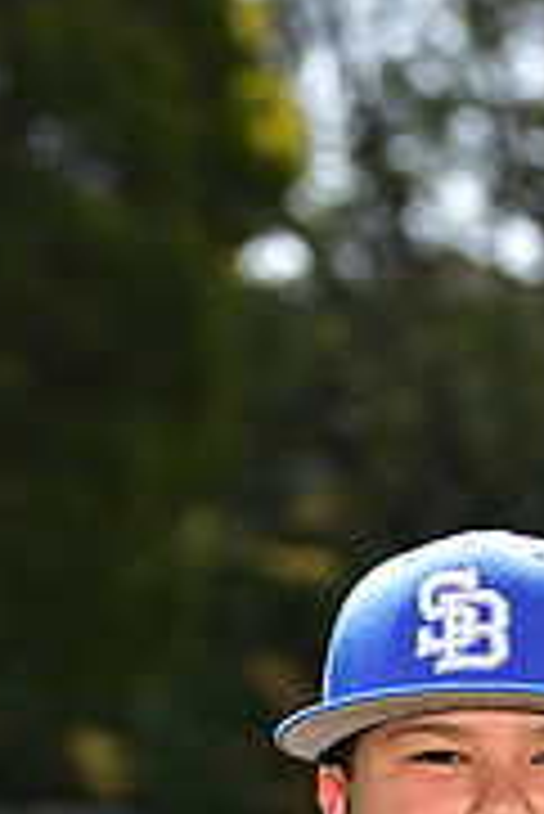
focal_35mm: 371
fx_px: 8393
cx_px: 465
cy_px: 1223
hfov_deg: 3.7
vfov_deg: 5.5
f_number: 5.6
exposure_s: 1/200
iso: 80
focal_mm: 116
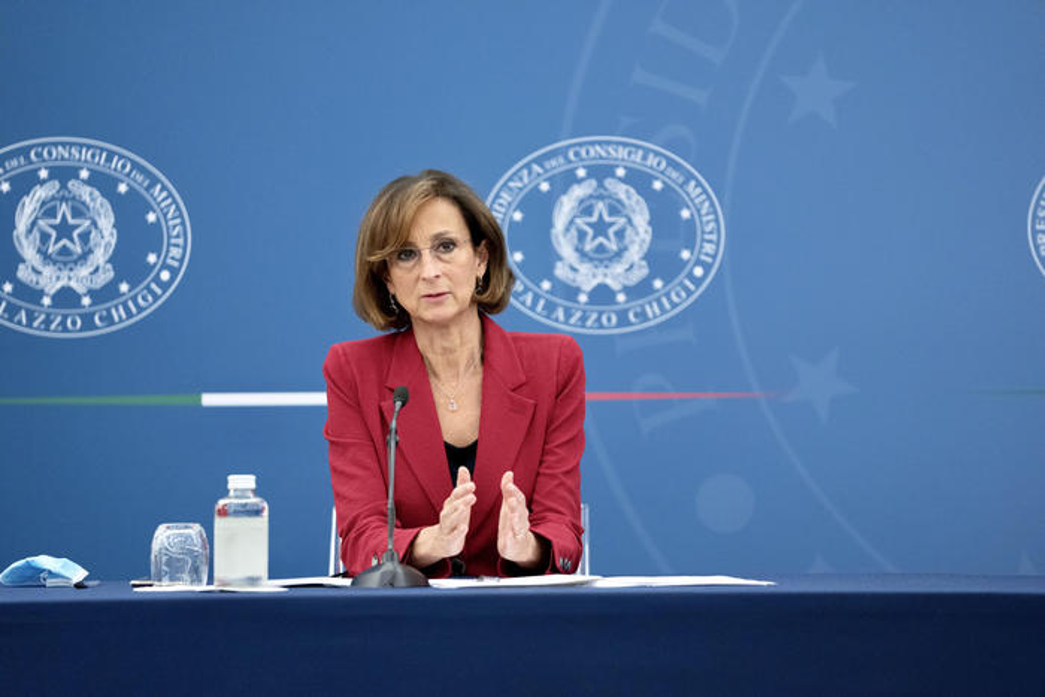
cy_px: 348
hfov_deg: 10.4
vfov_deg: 6.9
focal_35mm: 198
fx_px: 5748
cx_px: 522
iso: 2000
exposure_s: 1/320
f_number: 2.8
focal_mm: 198
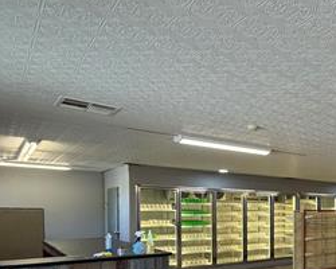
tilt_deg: -1.3
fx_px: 348
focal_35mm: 35
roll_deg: -0.5
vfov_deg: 40.3
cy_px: 221
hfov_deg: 39.8
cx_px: 386
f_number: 2.2
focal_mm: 2.22
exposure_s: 1/120
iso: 250
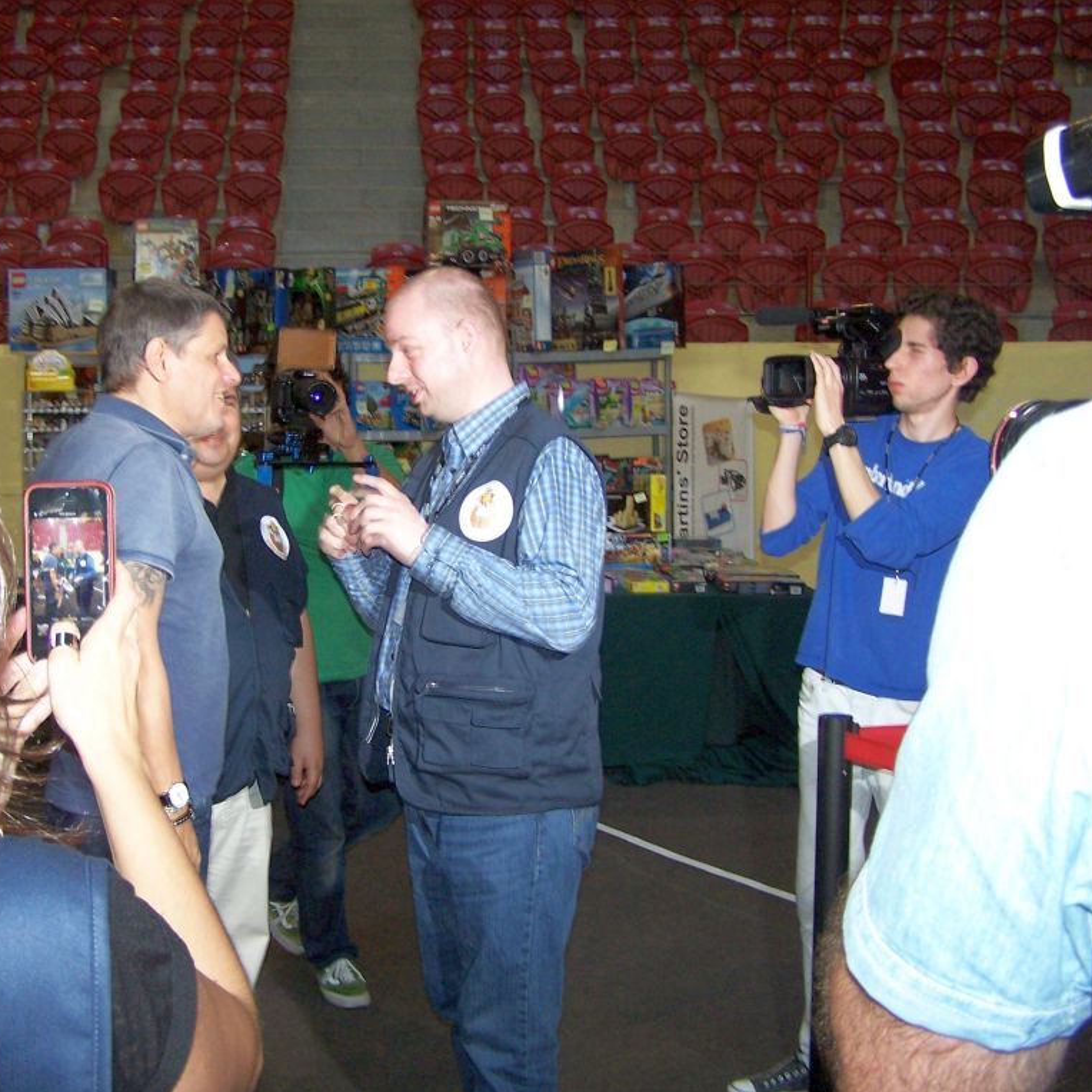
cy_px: 547
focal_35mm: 45
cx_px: 447
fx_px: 1606
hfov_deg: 37.4
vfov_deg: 37.6
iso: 140
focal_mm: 6.3
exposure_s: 1/60
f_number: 2.8
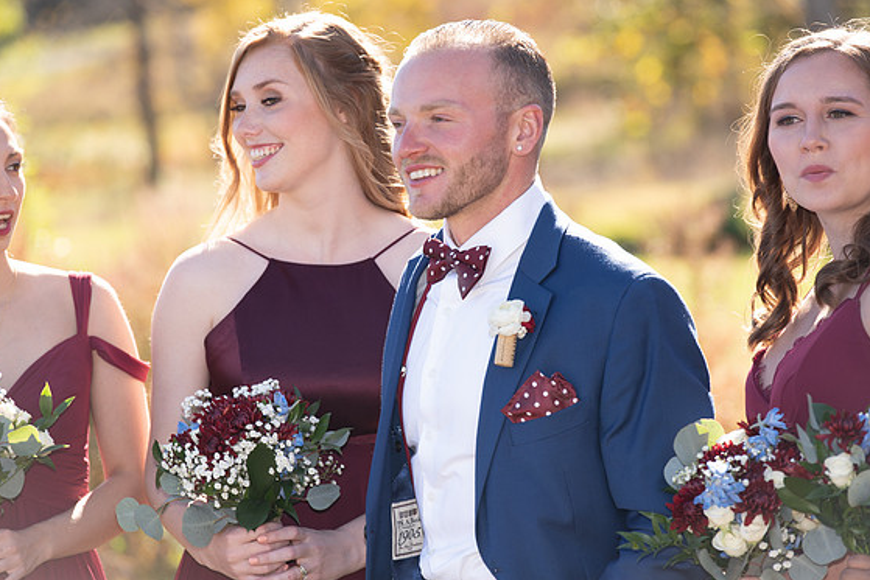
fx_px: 4641
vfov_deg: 7.2
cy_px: 287
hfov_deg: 10.7
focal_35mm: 192
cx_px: 440
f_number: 5.6
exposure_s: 1/125
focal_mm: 185
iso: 80
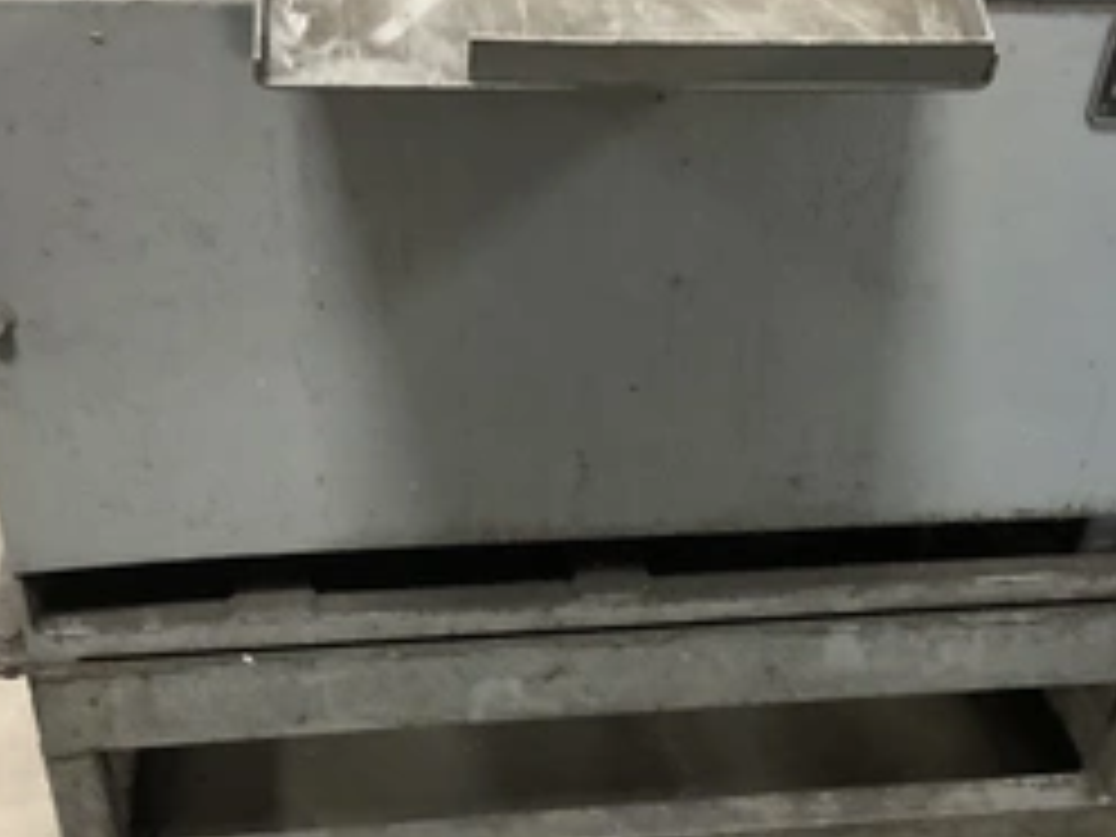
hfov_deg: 38.1
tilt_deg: -38.4
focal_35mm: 50
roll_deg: -5.4
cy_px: 544
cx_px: 657
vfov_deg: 28.9
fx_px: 1612
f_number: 2.4
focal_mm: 3.3
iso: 640
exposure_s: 1/24
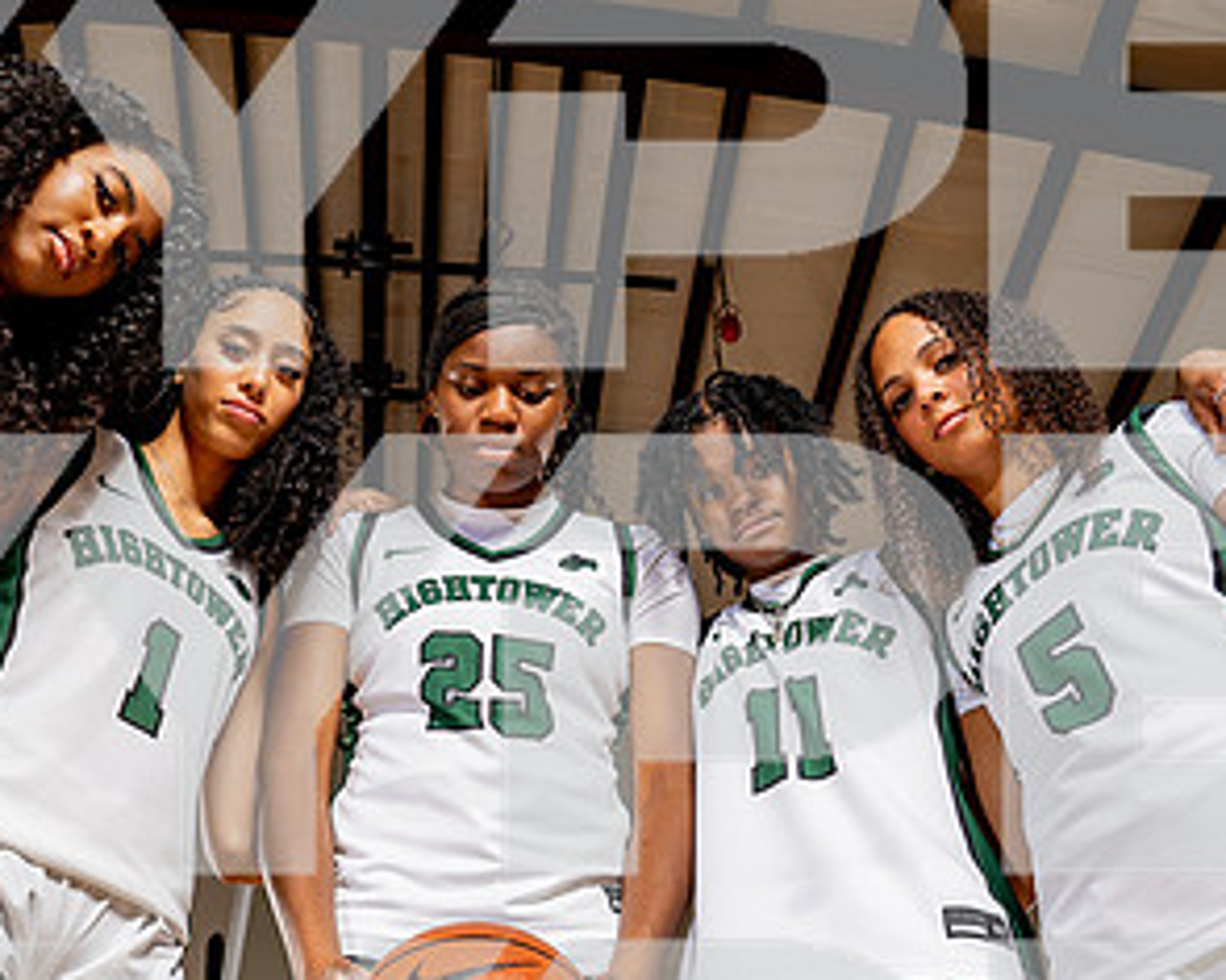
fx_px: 1342
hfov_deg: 48.4
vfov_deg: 39.6
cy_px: 657
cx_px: 421
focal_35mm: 37
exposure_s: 1/250
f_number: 5.6
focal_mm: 20
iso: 200
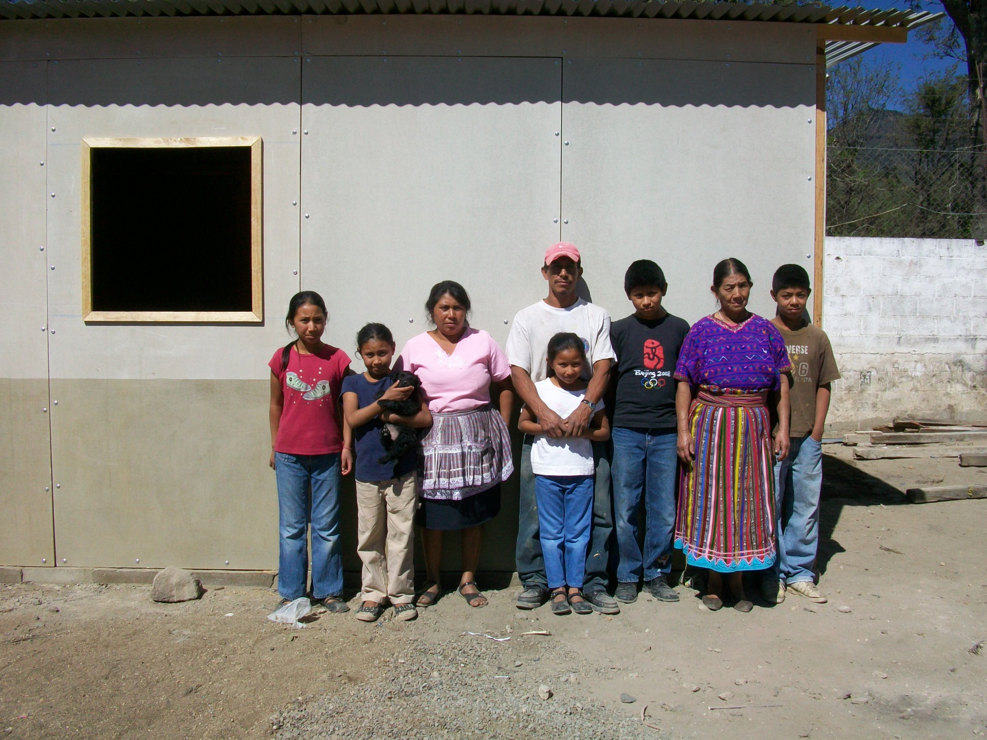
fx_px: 912
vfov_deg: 44.2
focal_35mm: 32
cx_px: 494
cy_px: 370
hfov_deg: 56.8
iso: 64
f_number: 5.5
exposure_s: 1/500
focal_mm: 5.7
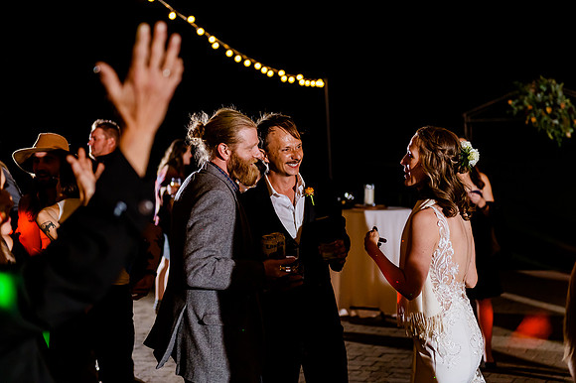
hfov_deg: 30.1
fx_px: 1071
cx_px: 288
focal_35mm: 67
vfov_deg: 20.3
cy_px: 176
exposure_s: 1/125
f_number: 2.8
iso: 2500
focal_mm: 62
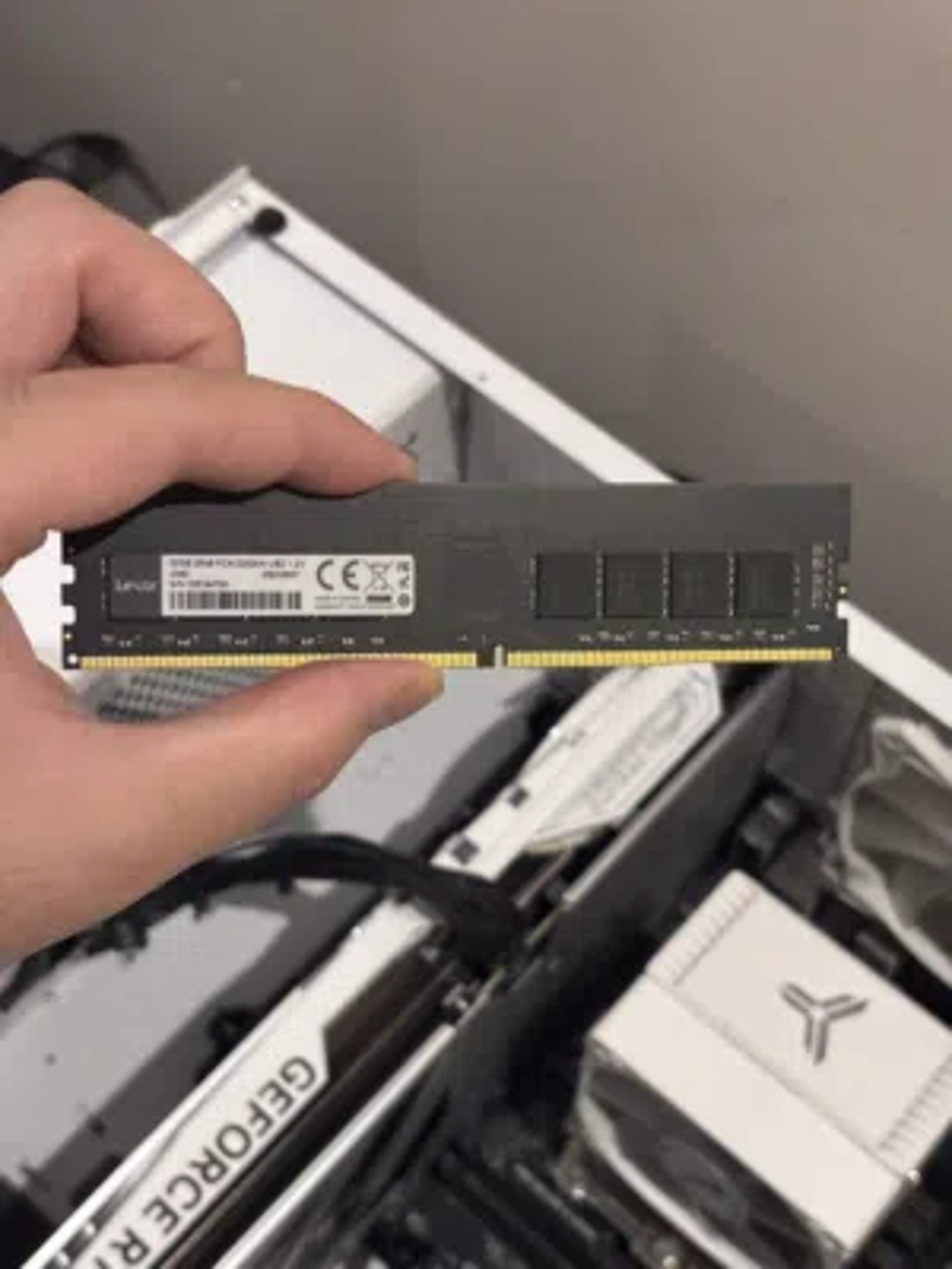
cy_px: 634
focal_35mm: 52
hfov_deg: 28.0
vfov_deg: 36.8
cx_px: 476
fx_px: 1907
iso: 160
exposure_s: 1/33
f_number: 1.6
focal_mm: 5.96
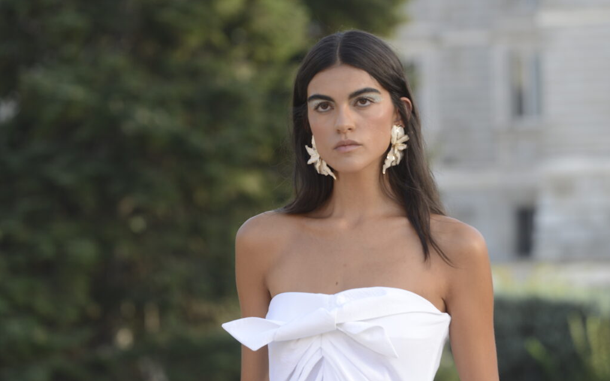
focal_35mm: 205
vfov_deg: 6.4
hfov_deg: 10.2
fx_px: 3408
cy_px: 194
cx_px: 306
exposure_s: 1/200
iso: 400
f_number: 7.1
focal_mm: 200
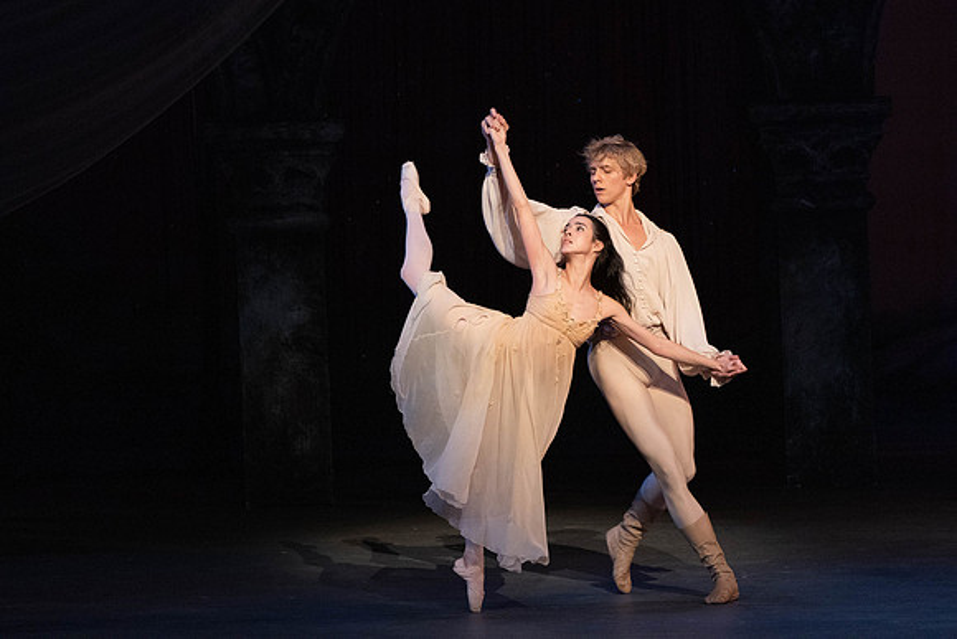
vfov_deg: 3.7
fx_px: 9887
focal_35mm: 372
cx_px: 413
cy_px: 278
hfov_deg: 5.5
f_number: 6.3
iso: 6400
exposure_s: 1/320
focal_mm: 327
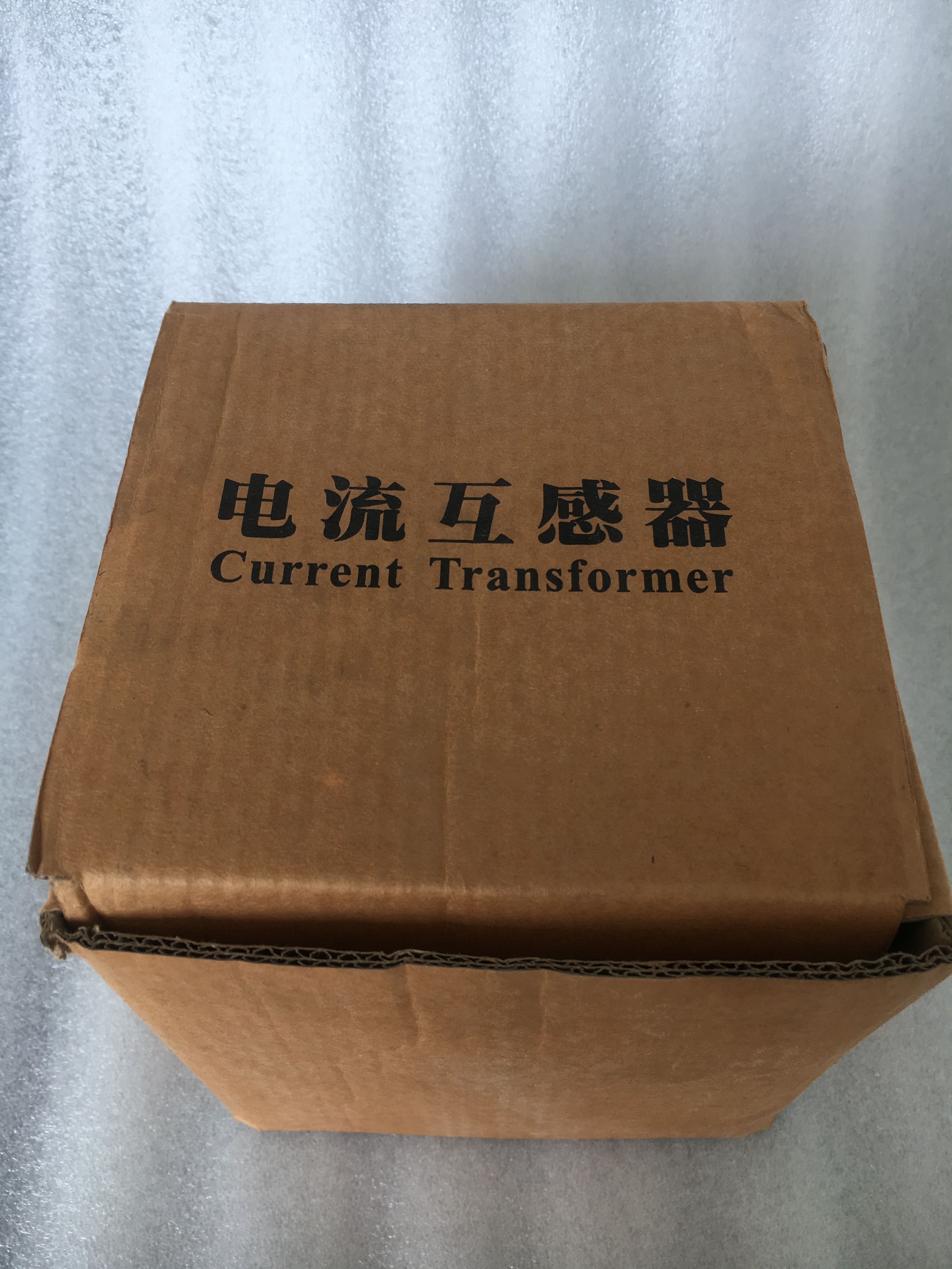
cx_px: 476
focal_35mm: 29
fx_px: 1063
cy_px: 634
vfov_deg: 61.7
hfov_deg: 48.2
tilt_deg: -59.3
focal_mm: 4.15
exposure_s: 1/101
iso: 25
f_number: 2.2
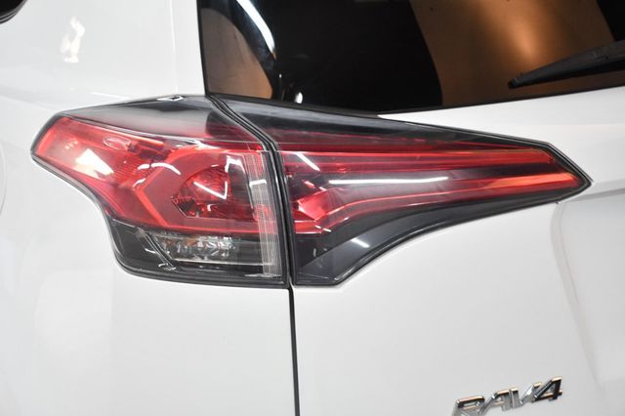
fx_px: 902
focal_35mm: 52
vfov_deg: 26.0
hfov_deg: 38.2
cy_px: 208
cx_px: 312
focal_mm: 35
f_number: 4.2
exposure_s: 1/125
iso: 2200
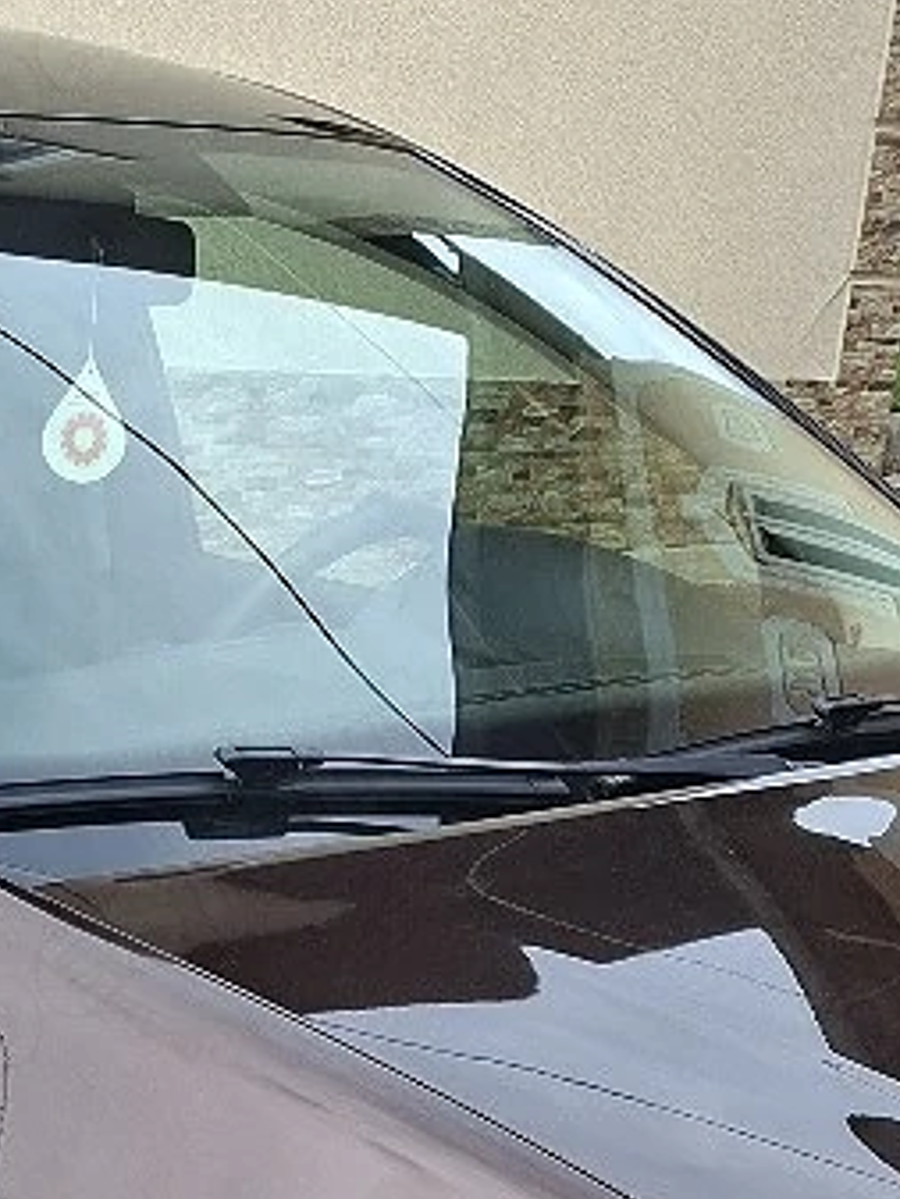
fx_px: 3153
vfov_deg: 18.7
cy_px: 1870
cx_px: -256
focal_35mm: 91
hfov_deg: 15.5
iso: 50
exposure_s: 1/588
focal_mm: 5.54
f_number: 1.8
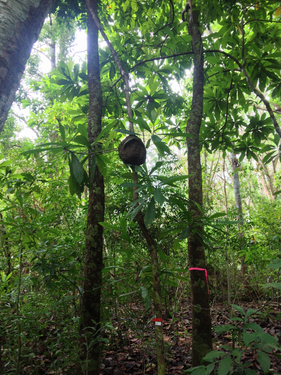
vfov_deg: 52.6
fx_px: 379
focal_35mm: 35
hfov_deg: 40.7
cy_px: 188
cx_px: 140
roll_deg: +2.0
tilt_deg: +8.5
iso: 64
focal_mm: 4.28
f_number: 2.4
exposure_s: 1/40
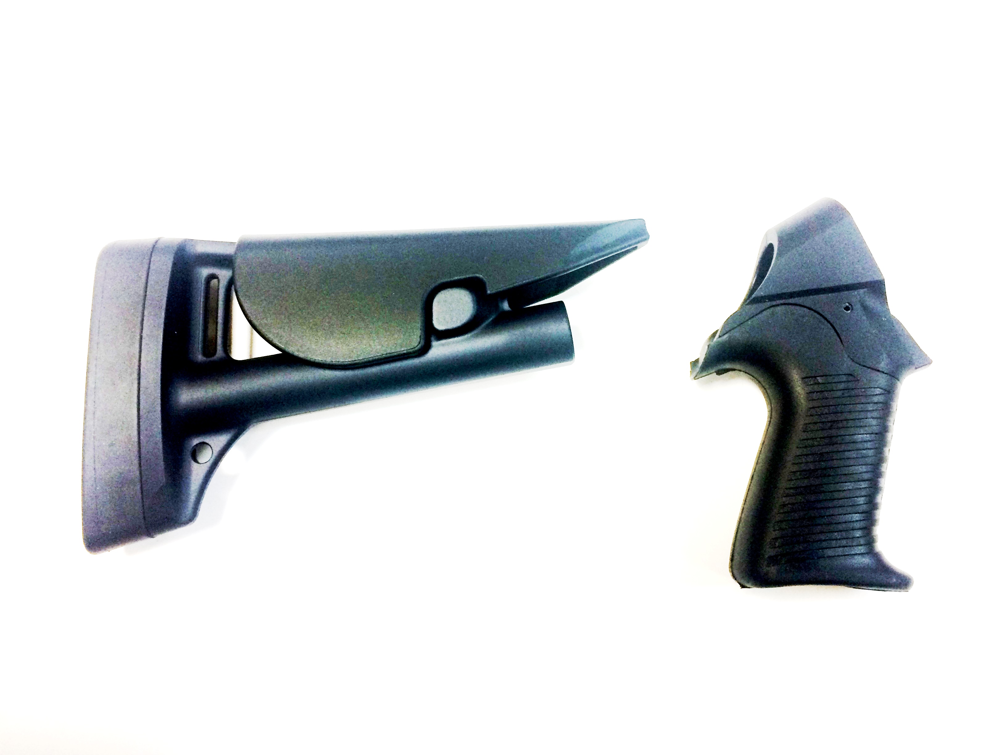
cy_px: 378
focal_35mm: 29
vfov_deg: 48.2
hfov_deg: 61.7
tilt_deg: -79.4
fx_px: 844
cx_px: 504
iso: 50
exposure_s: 1/33
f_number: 2.2
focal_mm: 4.15
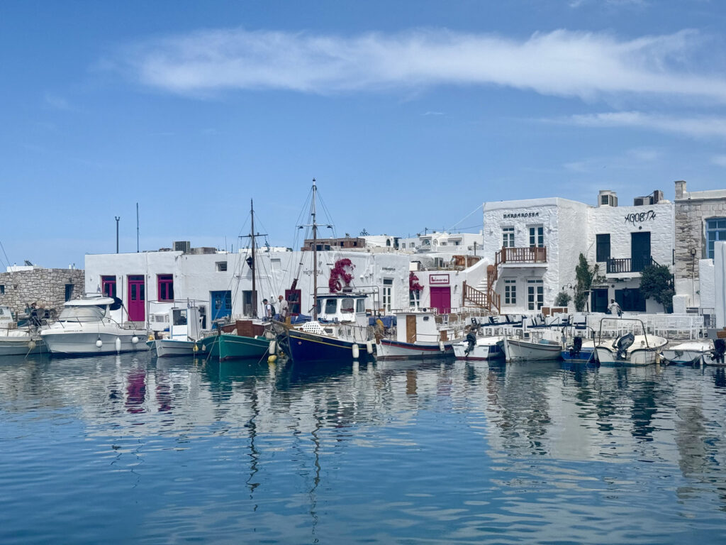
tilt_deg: +1.6
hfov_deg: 39.7
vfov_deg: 30.3
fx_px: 1007
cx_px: 363
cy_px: 272
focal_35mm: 48
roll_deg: +0.4
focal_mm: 6.76
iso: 64
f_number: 1.78
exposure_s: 1/8772
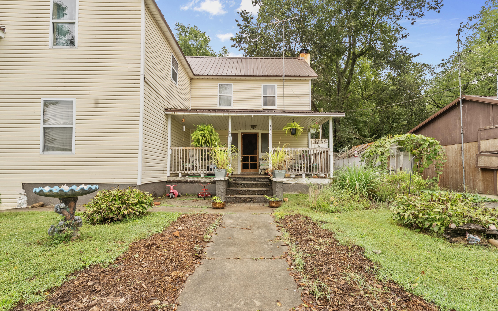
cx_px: 253
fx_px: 204
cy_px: 167
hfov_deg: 101.5
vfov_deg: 74.7
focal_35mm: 15
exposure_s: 1/40
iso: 640
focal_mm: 14
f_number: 9
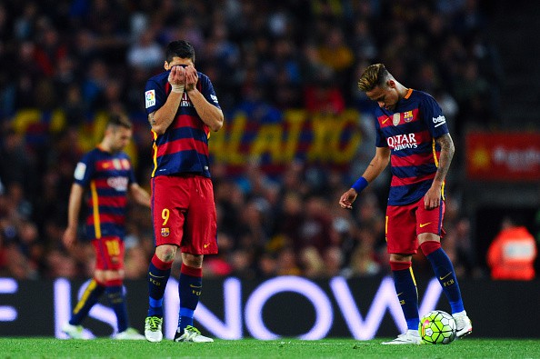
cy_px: 180
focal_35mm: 400
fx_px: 5995
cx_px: 270
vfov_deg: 3.4
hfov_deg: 5.2
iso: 2000
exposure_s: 1/1250
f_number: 2.8
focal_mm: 400
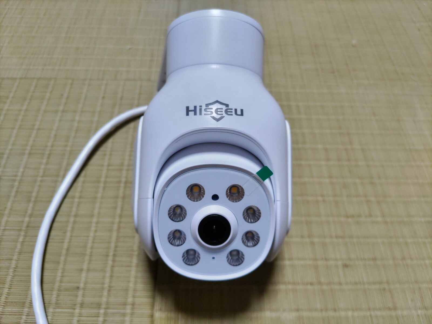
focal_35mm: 26
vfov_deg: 53.1
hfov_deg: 67.3
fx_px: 324
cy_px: 162
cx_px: 216
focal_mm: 4.8
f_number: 1.79
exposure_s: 1/33
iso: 700
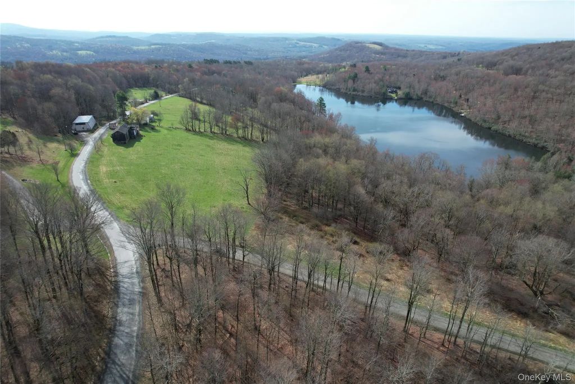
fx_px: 351
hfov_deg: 78.6
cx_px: 288
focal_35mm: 22
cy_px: 192
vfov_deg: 57.2
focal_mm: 8.38
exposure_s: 1/1000
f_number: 2.8
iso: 100
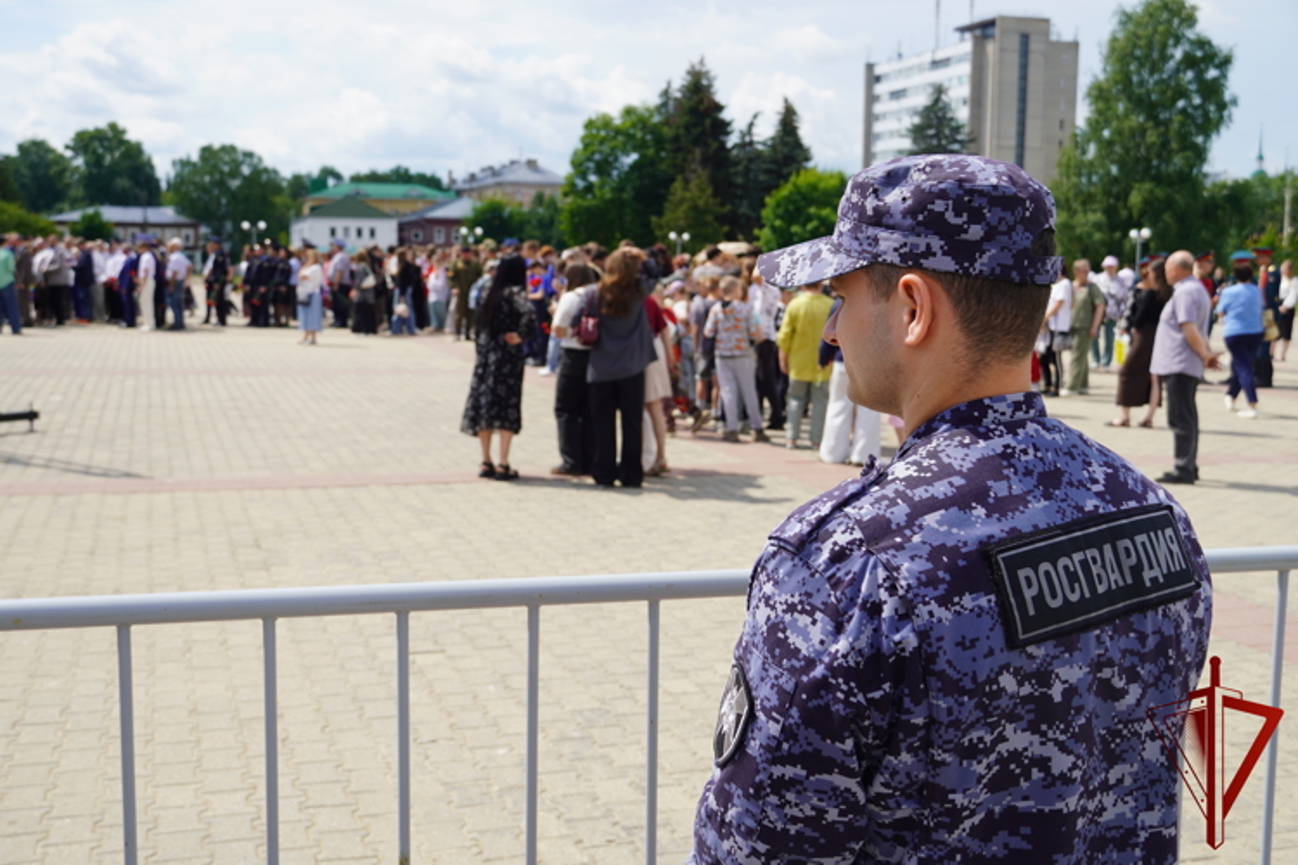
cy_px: 432
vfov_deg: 31.9
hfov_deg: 46.4
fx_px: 1514
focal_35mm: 42
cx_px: 649
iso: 100
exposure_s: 1/640
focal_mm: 28
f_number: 5
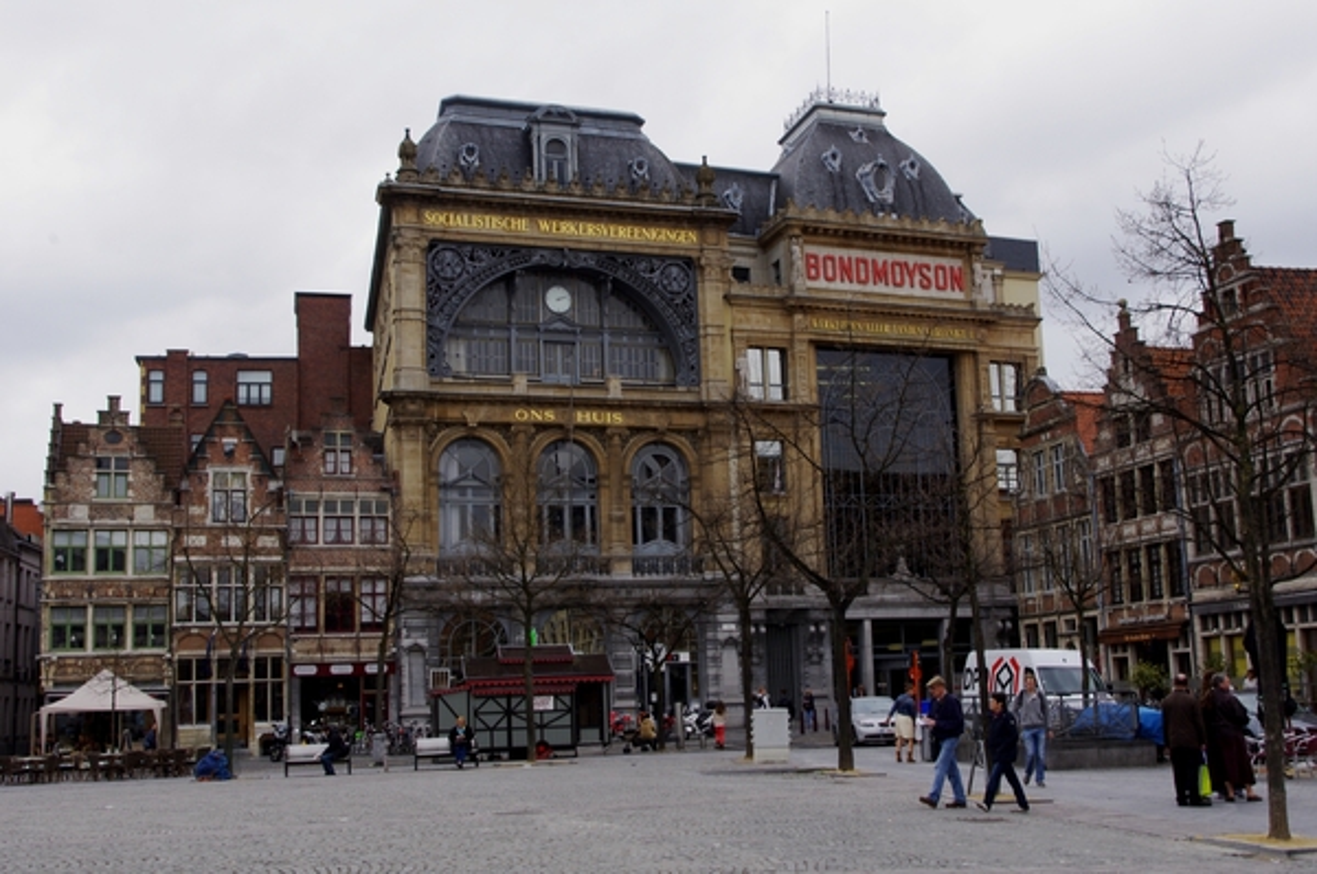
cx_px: 658
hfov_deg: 42.8
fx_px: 1680
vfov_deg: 29.1
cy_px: 437
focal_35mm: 46
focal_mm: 30.63
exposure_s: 1/100
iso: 200
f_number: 11
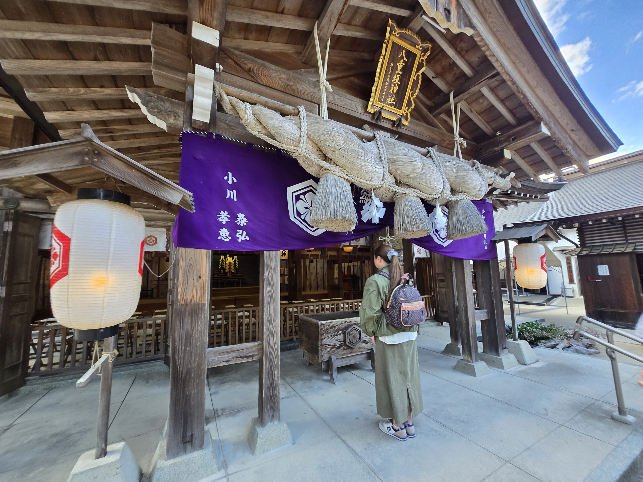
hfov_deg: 106.2
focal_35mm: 13
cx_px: 322
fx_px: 241
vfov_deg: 89.9
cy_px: 241
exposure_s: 1/60
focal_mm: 1.7
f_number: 2.2
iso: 64
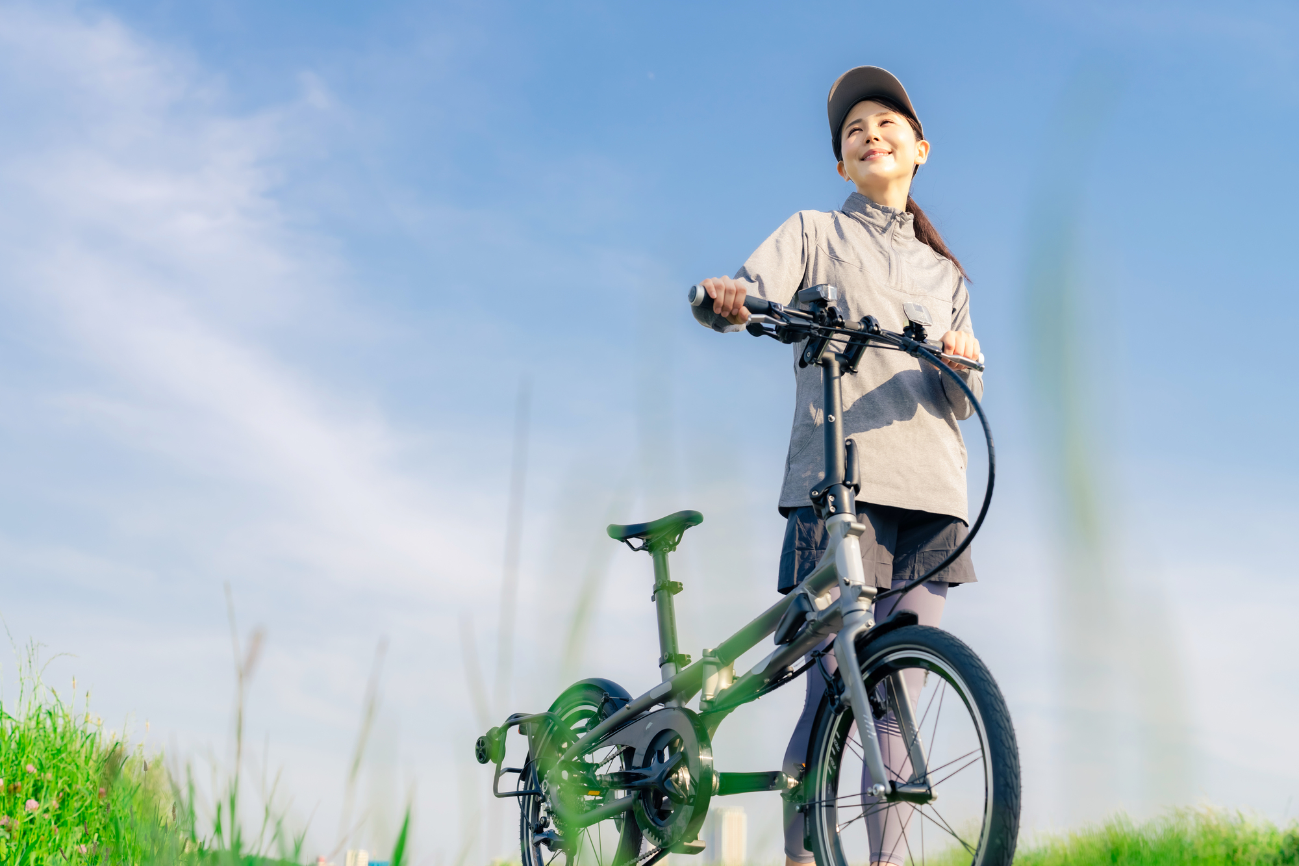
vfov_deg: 30.5
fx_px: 1587
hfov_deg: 44.5
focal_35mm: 44
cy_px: 433
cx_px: 650
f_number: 4
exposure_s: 1/1000
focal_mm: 44
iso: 160
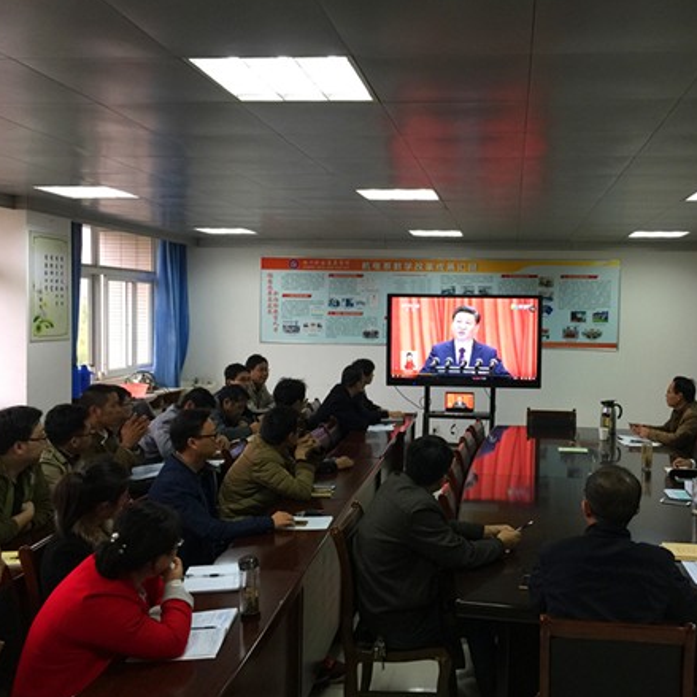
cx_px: 432
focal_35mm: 35
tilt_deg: -2.3
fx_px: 797
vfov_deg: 47.2
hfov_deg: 46.8
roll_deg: -2.7
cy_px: 349
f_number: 2.2
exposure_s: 1/17
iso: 64
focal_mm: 4.15
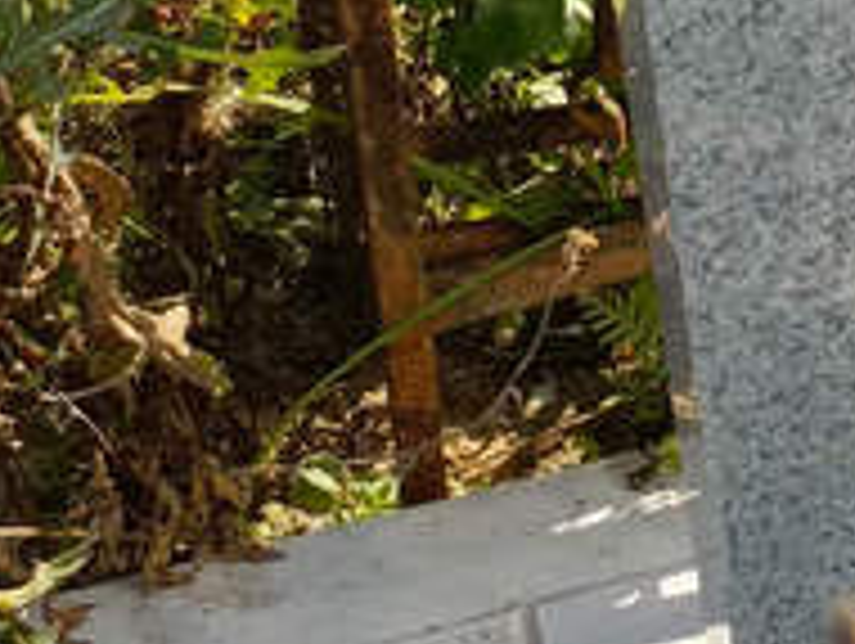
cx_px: 1606
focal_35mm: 105
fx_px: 2597
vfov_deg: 14.0
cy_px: 50
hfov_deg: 15.6
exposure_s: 1/535
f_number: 1.69
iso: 113
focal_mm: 4.76
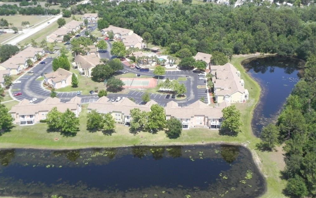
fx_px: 345
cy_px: 79
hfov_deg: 49.3
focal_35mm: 40
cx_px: 158
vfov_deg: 31.9
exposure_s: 1/330
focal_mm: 6.6
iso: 160
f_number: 6.3
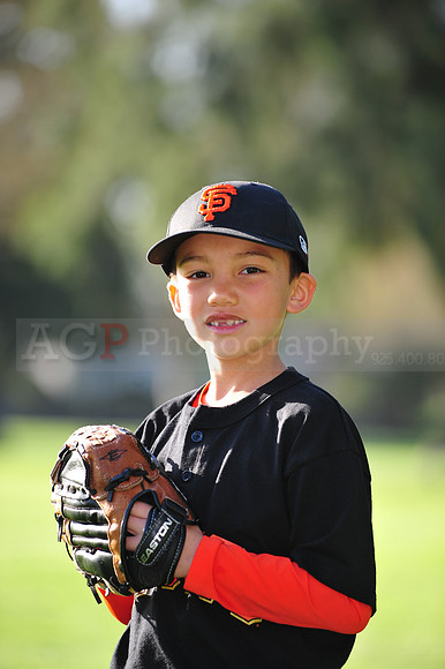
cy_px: 334
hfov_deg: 6.9
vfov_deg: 10.3
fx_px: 3712
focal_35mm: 200
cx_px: 222
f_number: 4.5
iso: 250
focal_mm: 200
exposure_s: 1/500
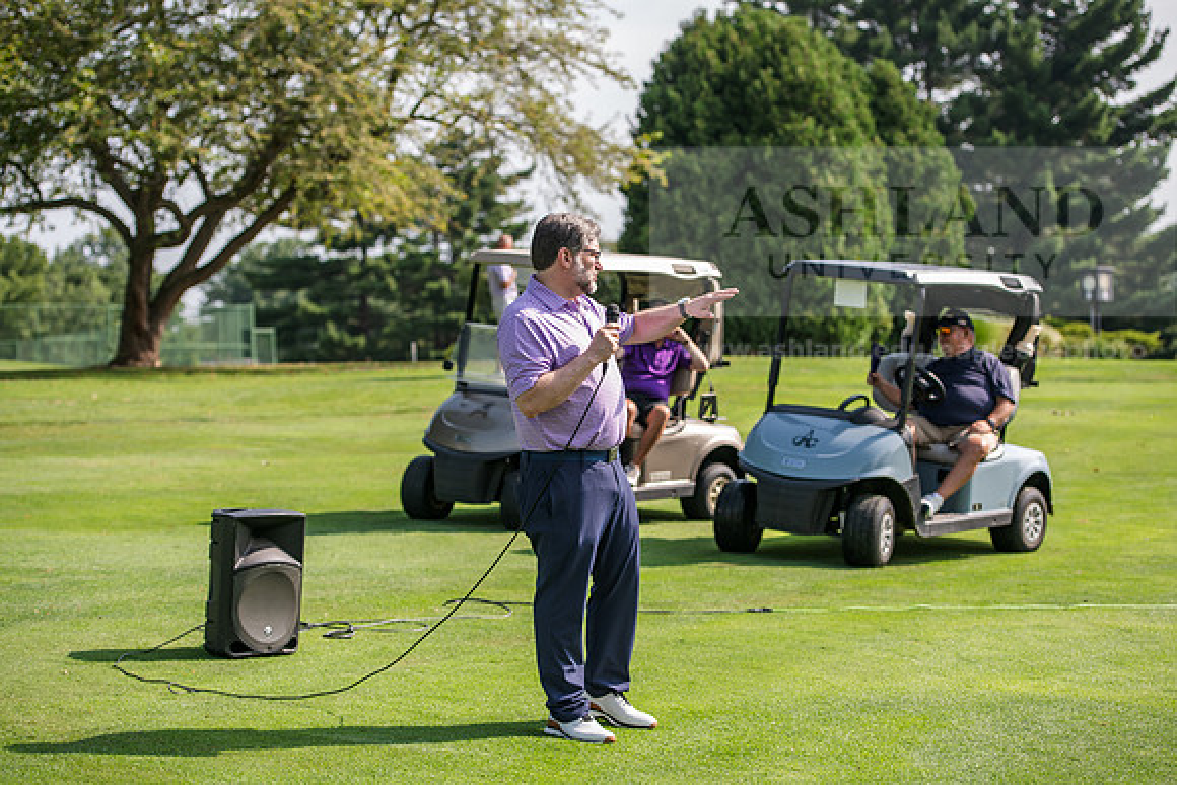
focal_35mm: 82
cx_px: 588
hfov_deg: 24.8
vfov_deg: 16.7
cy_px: 392
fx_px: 2681
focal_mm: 82
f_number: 3.5
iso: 80
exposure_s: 1/400
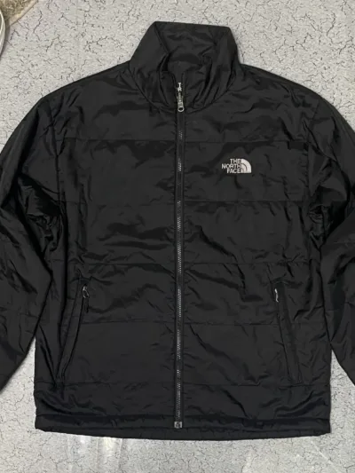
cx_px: 178
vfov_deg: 67.3
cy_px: 236
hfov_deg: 53.1
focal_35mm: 26
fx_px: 355
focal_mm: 4.2
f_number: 1.6
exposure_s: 1/50
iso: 250
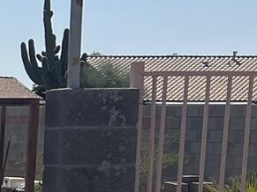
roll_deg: +0.5
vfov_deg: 8.0
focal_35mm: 183
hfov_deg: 8.6
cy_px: 278
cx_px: -558
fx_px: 1358
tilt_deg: -6.7
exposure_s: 1/9434
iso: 50
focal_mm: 5.7
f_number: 1.5
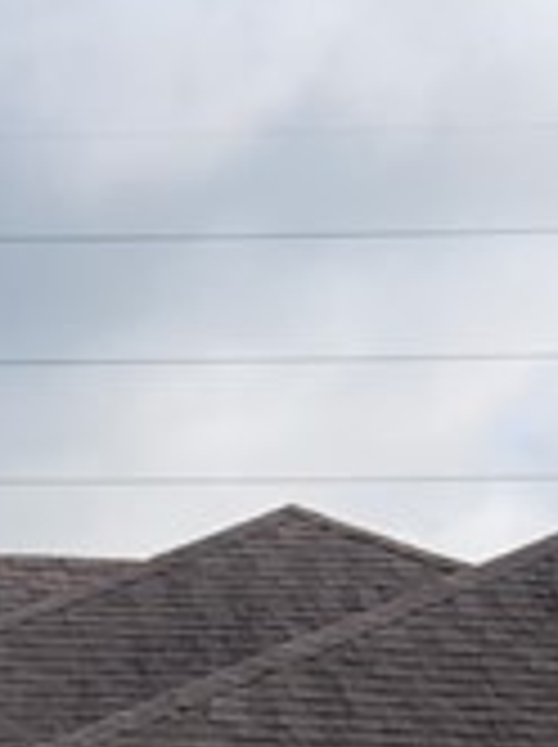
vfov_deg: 8.5
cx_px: -549
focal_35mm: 222
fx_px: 4784
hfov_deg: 6.5
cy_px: 1512
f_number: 1.8
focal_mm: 5.4
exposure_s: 1/1659
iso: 20
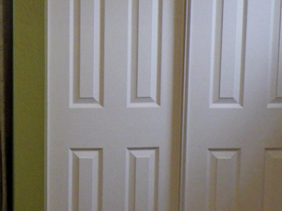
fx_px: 538
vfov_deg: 22.0
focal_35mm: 66
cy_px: 51
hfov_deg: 28.5
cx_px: 39
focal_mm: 5
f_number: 3.5
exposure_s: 1/60
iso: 250
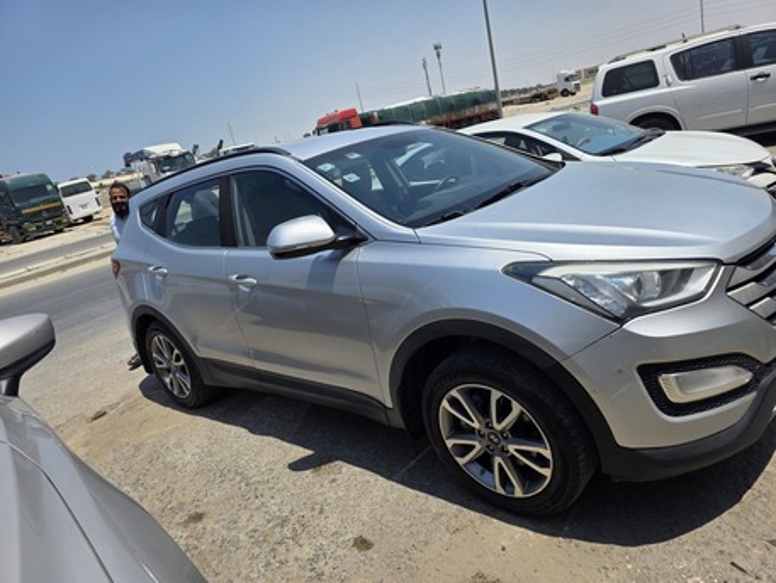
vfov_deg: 58.9
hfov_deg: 73.9
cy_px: 292
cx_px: 388
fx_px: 516
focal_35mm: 23
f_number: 1.7
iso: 80
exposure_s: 1/7626
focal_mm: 6.3
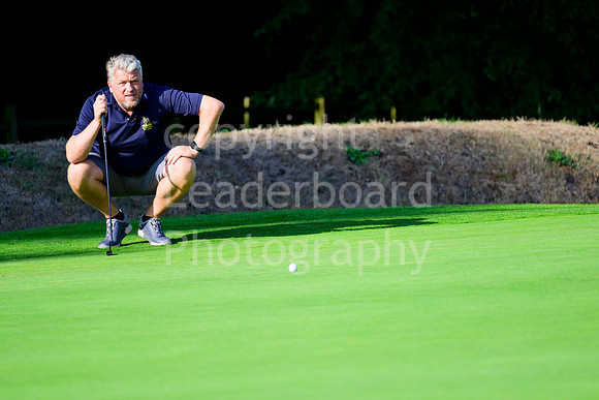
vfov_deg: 3.4
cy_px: 200
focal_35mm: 400
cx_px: 300
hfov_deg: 5.2
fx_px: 6657
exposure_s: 1/2000
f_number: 5.6
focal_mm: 400
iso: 640
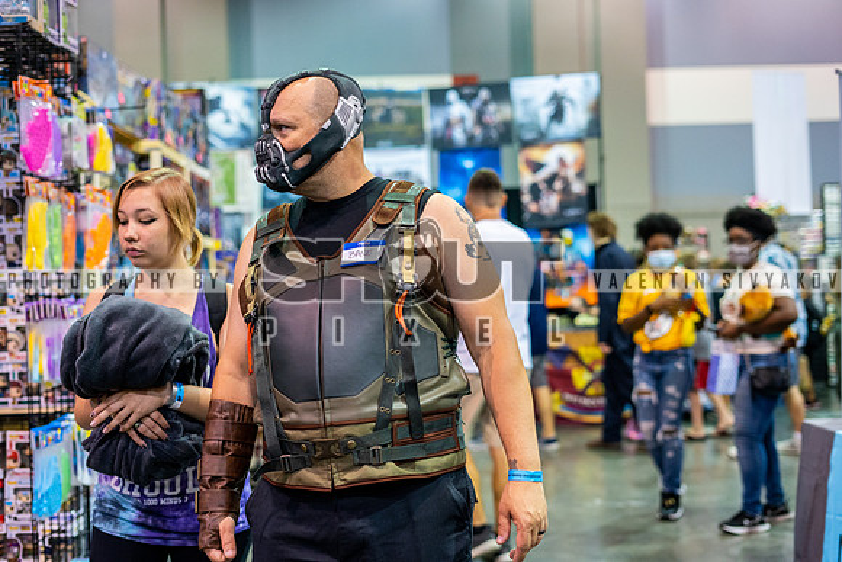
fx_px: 1170
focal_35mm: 50
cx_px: 421
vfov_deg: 27.0
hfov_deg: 39.6
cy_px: 281
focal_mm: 50
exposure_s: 1/320
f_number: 2.5
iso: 2000
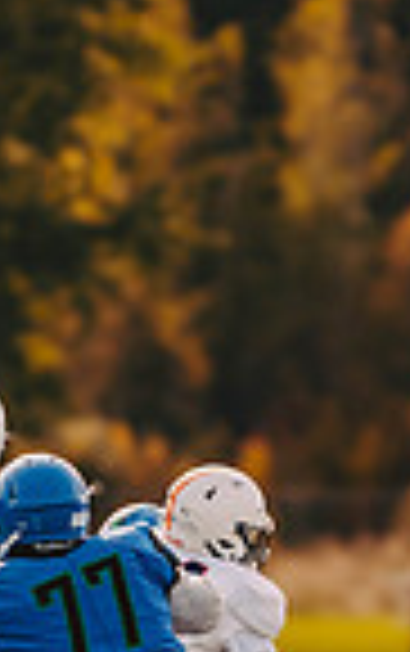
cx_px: 316
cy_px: 571
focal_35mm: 871
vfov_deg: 2.4
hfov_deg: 1.5
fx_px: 15526
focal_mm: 200
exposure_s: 1/1600
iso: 160
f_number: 2.8
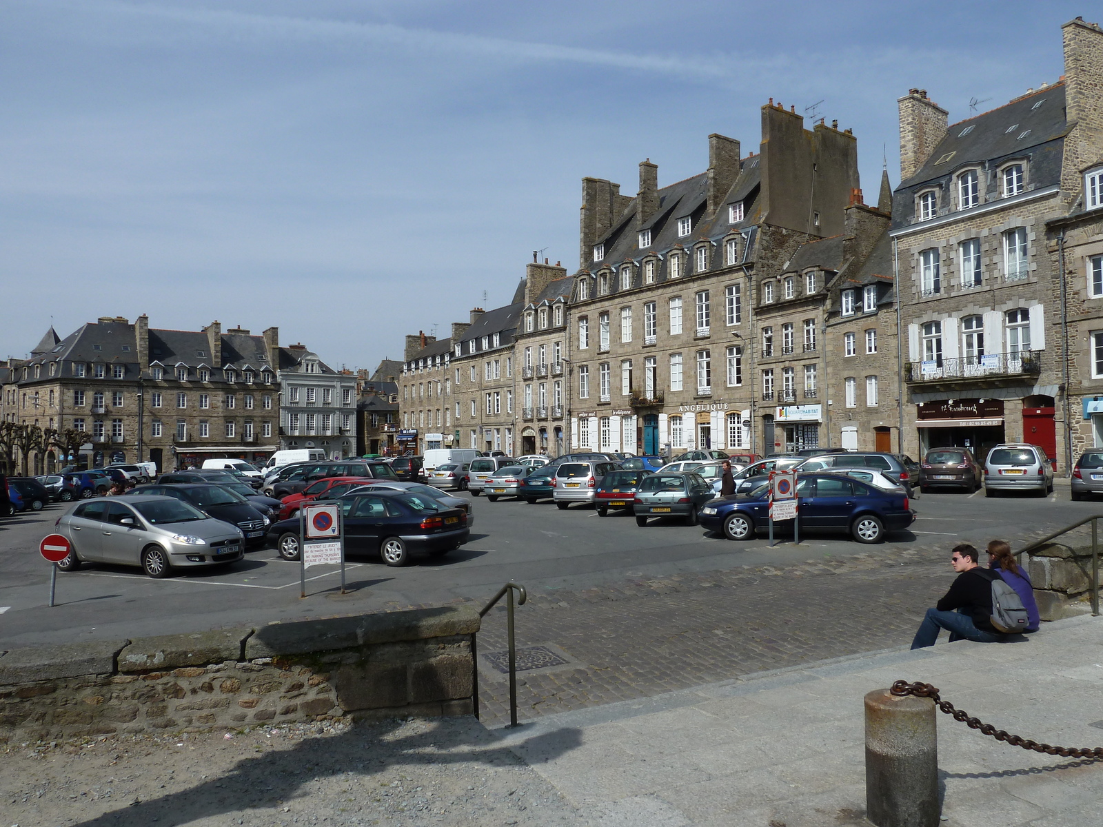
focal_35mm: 25
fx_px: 797
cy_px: 414
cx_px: 552
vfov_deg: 54.9
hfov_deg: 69.4
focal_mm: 4.1
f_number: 5.6
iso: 80
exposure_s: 1/500
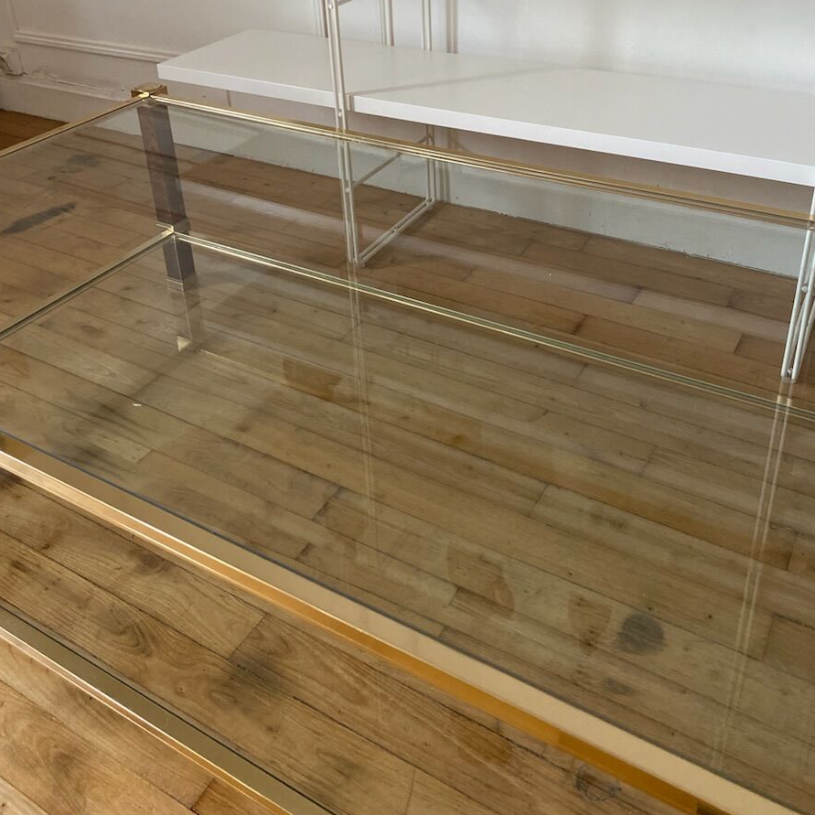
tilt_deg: -26.6
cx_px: 413
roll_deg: +3.3
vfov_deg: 48.4
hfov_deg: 49.7
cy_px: 238
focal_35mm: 33
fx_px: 879
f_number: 1.8
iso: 400
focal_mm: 4.25
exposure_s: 1/60
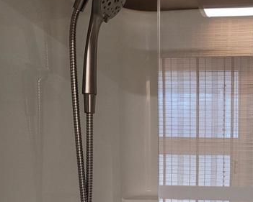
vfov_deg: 19.3
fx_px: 554
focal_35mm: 74
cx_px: 192
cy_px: 254
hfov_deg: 25.4
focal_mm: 5.4
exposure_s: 1/120
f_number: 1.8
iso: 200
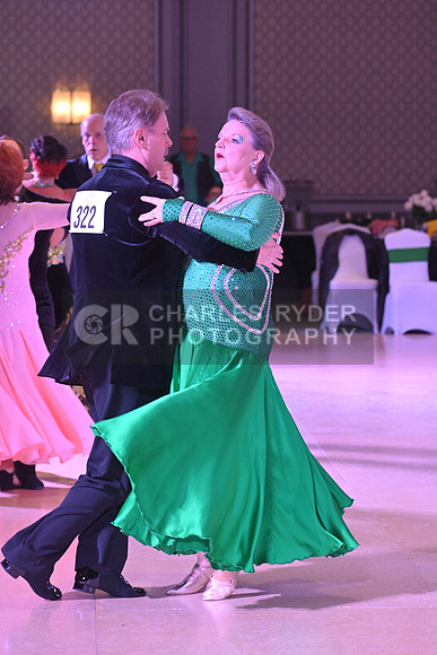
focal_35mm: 150
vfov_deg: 13.7
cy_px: 328
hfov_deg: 9.2
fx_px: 2729
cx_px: 218
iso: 5000
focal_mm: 150
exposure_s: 1/320
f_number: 7.1
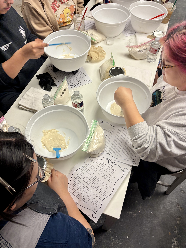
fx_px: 186
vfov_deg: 67.3
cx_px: 93
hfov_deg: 53.1
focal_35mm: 26
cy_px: 124
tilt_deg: -56.9
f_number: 1.6
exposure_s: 1/62
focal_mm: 5.96
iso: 32
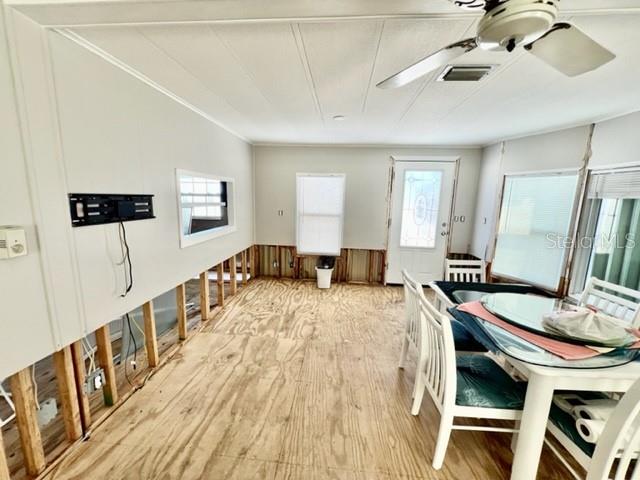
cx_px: 320
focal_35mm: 13
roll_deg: -0.3
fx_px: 240
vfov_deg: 89.9
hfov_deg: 106.2
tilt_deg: -9.5
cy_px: 240
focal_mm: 1.57
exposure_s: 1/99
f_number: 1.8
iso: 40
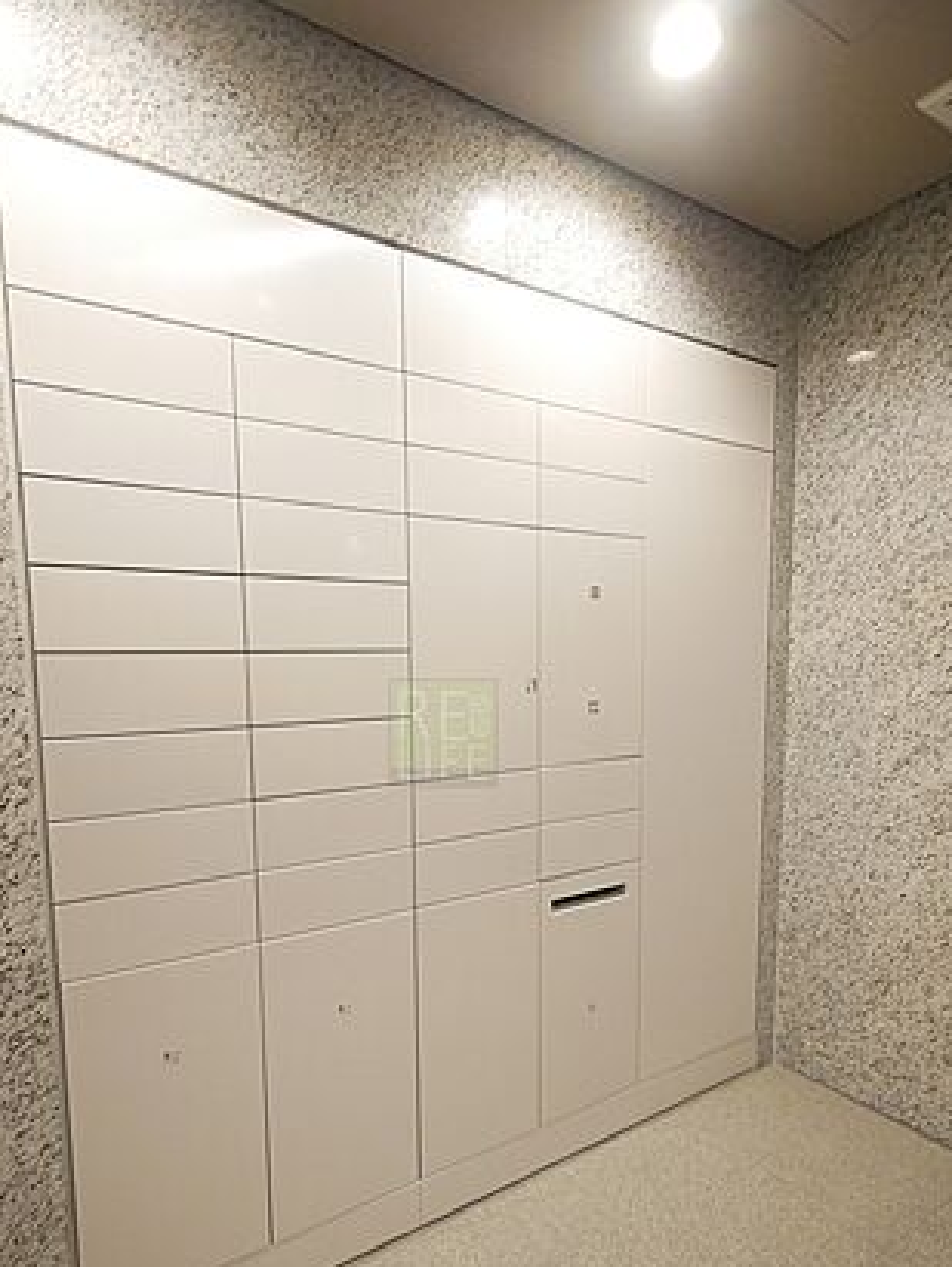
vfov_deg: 78.4
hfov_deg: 63.5
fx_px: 769
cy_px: 734
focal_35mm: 21
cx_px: 444
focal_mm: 9
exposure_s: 1/60
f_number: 4
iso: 2500
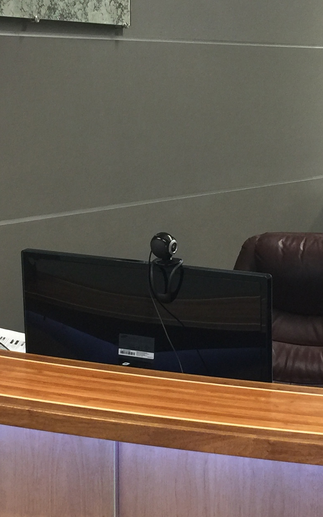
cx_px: 274
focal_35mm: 80
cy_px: 281
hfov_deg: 16.2
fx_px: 1126
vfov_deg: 25.8
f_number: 2.2
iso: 64
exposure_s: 1/15
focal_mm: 4.15
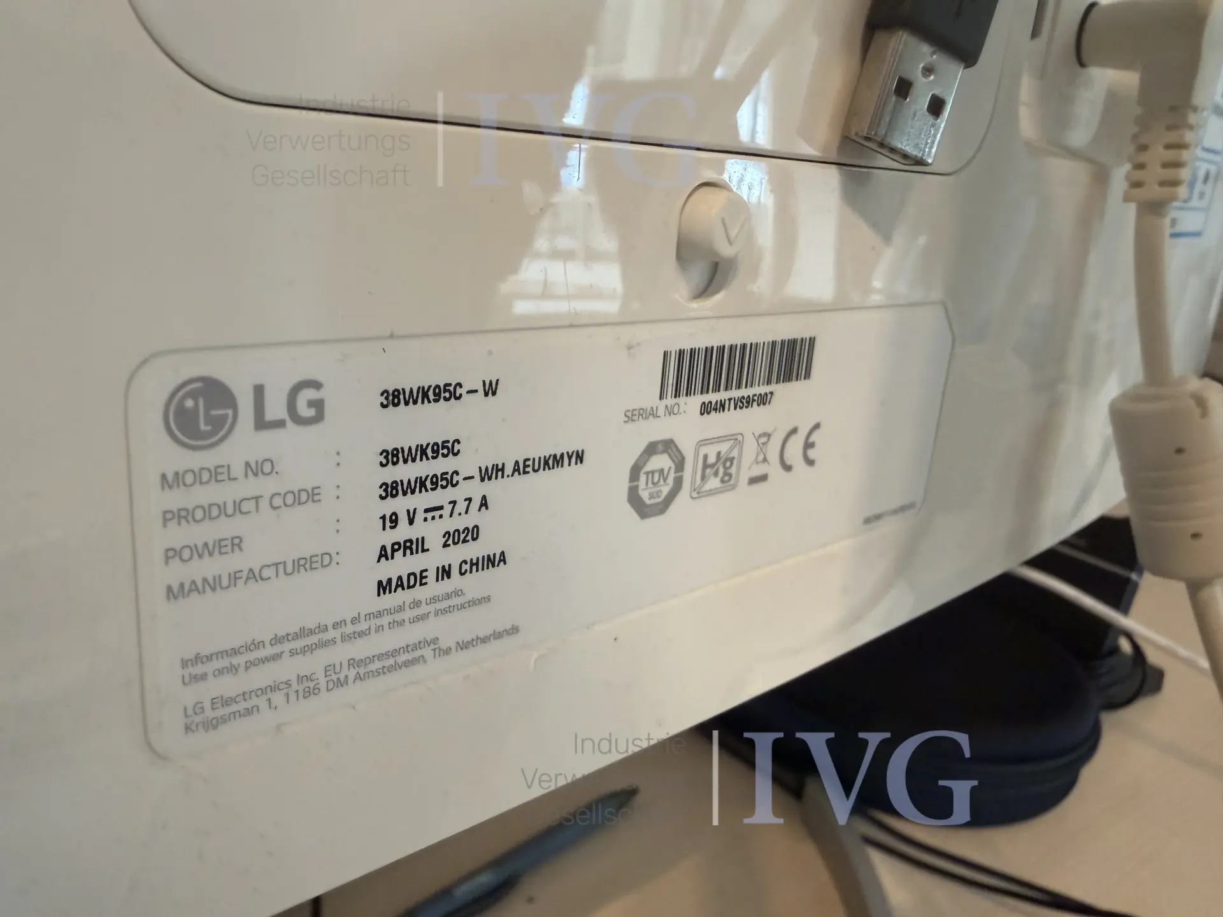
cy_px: 458
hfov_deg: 67.3
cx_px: 612
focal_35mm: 26
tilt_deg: -16.7
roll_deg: -4.1
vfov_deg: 53.1
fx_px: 919
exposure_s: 1/100
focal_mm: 2.22
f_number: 2.2
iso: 320
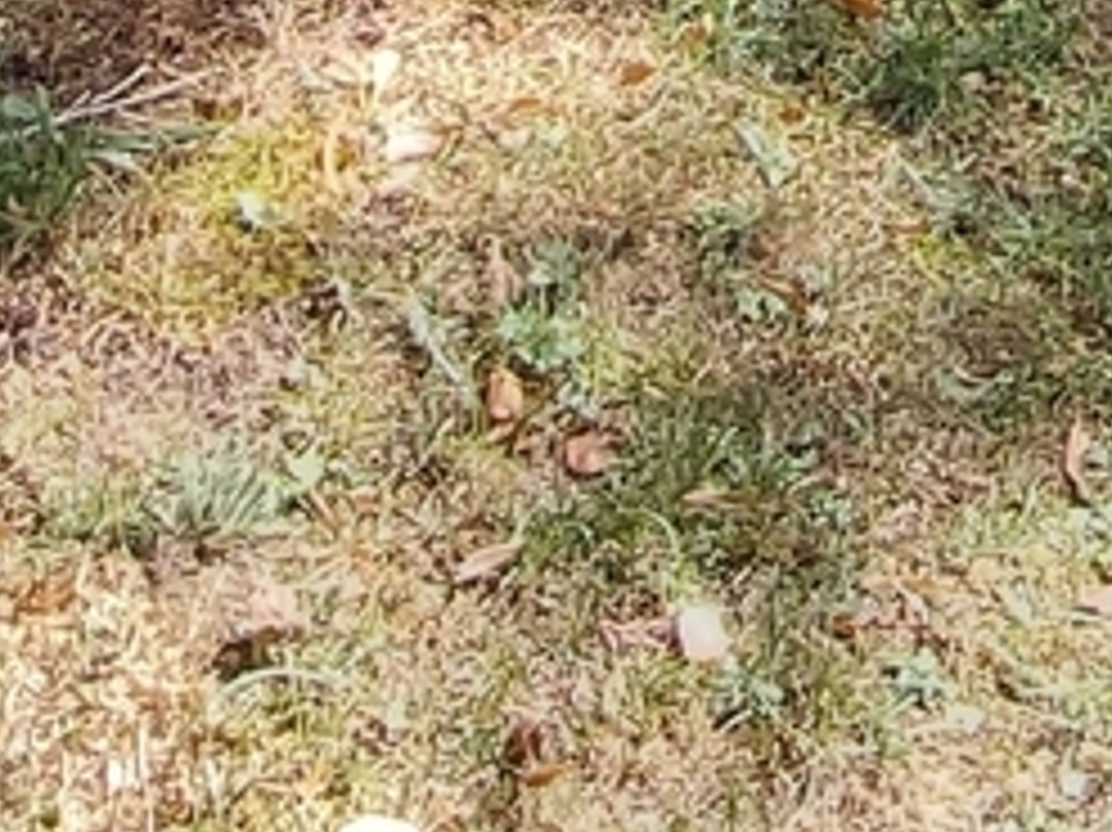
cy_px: -1763
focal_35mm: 101
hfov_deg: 18.5
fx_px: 3243
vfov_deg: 10.1
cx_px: 1315
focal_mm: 1.74
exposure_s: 1/168
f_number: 2.2
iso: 50
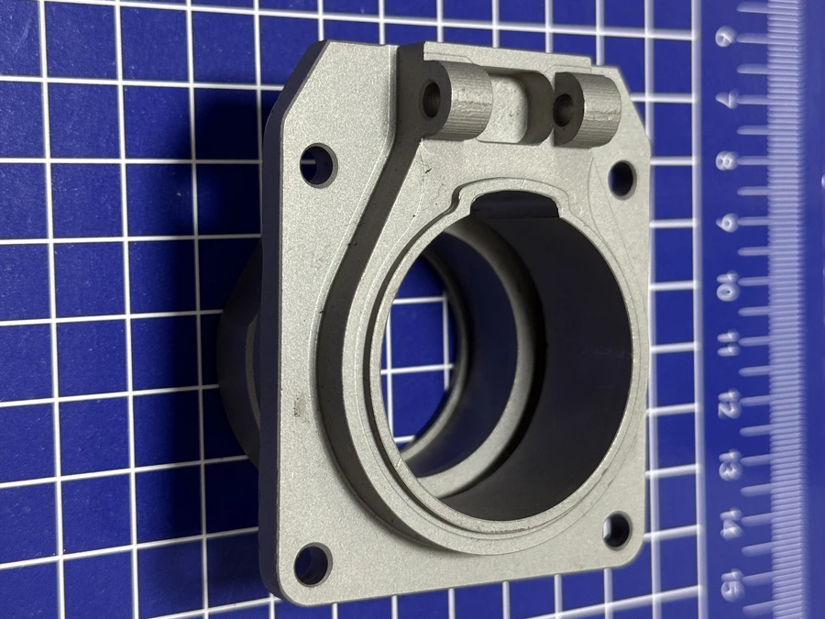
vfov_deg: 30.3
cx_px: 412
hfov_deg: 39.7
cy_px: 310
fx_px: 1144
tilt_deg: -55.1
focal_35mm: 48
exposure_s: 1/50
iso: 125
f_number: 1.78
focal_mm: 6.76
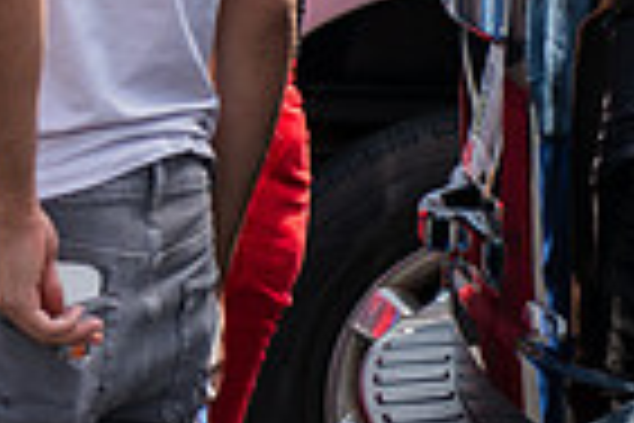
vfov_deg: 4.7
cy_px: -236
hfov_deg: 7.0
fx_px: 5072
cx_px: -342
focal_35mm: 288
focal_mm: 70
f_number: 3.5
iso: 80
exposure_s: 1/500
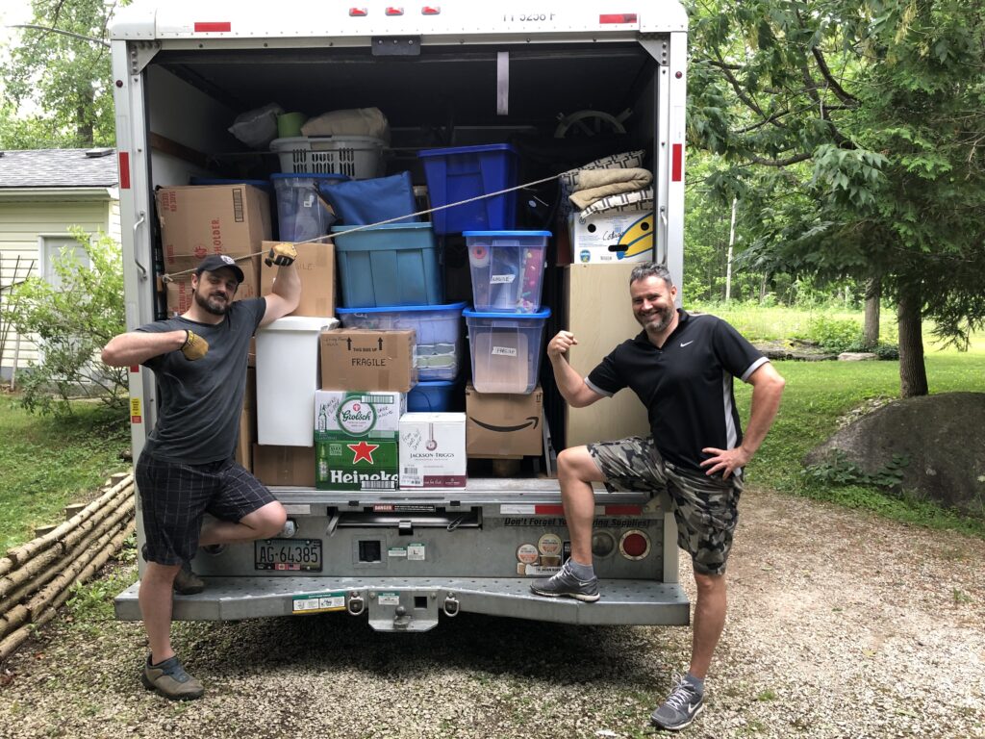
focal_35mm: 28
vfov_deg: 49.7
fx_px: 797
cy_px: 370
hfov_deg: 63.4
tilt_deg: -2.5
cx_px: 492
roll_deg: -1.8
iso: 32
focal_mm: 3.99
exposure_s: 1/40
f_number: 1.8
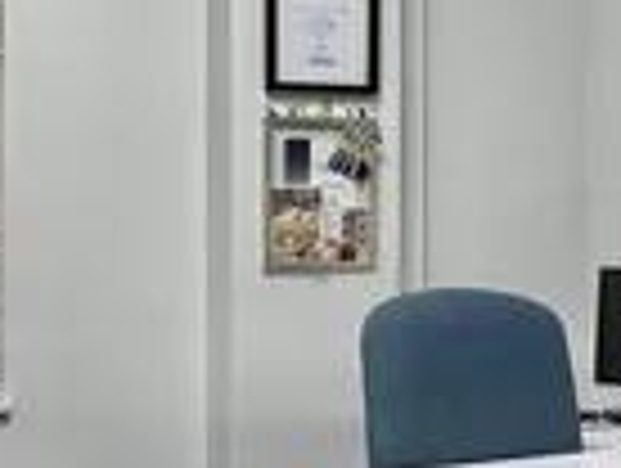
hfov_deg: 23.1
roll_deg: -0.2
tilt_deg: -0.3
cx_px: 616
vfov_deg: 18.3
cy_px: 198
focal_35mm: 81
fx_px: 1456
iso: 125
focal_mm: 2.22
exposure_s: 1/100
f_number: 2.2
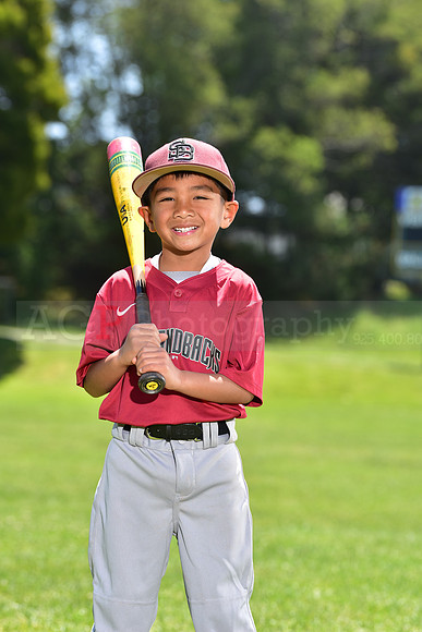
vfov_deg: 15.8
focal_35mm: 130
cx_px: 211
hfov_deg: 10.6
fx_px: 2284
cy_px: 316
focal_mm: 130
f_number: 5
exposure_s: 1/200
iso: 80
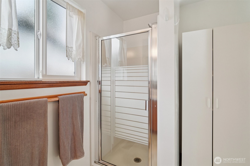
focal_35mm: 16
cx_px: 125
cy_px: 83
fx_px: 111
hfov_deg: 96.7
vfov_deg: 73.7
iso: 1600
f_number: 8
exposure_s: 1/100
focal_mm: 16
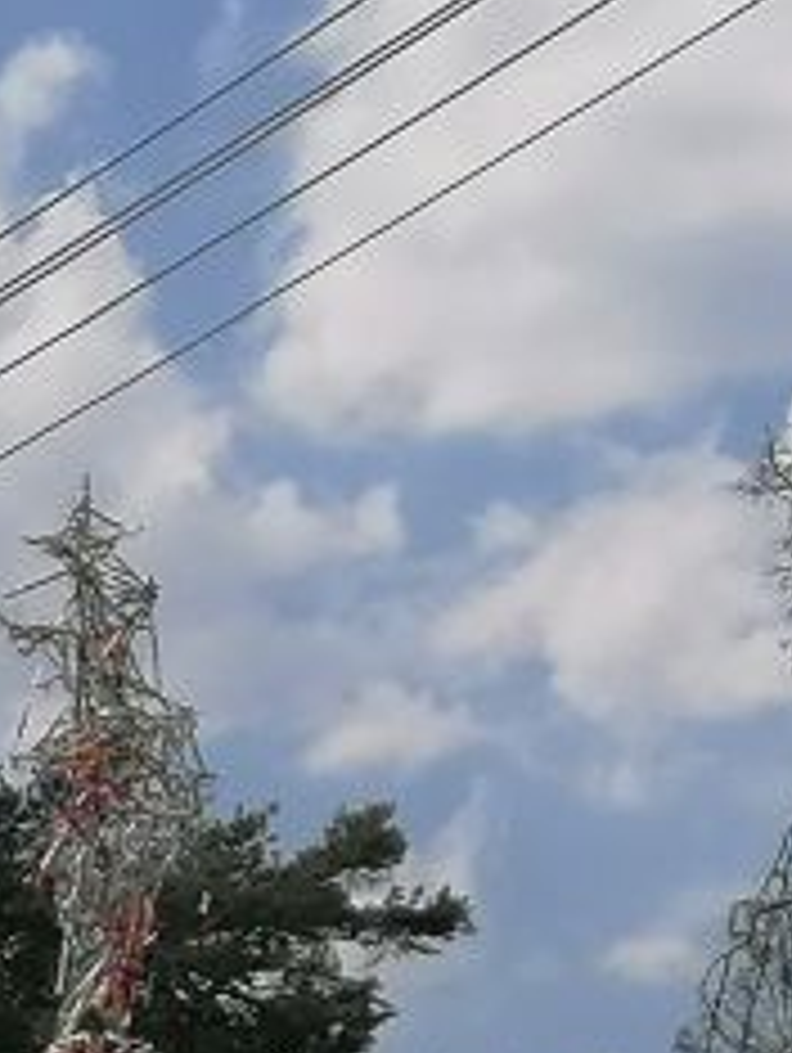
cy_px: 1332
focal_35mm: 210
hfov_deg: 6.4
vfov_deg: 9.3
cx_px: -1710
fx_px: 6395
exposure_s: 1/2703
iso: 50
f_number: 1.8
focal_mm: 4.75
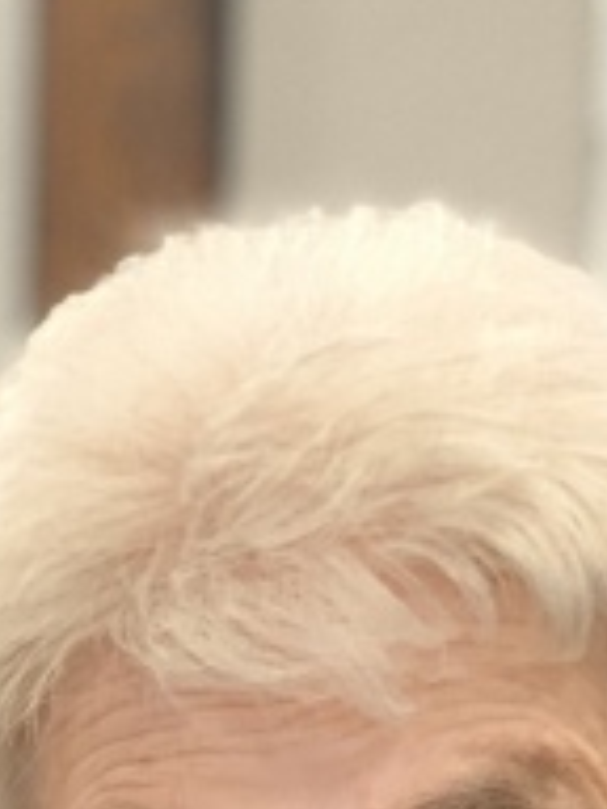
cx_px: 335
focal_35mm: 190
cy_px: 1348
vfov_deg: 10.0
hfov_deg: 7.8
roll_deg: -2.5
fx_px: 4442
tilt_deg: -10.6
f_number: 2.4
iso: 320
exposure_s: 1/40
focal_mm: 6
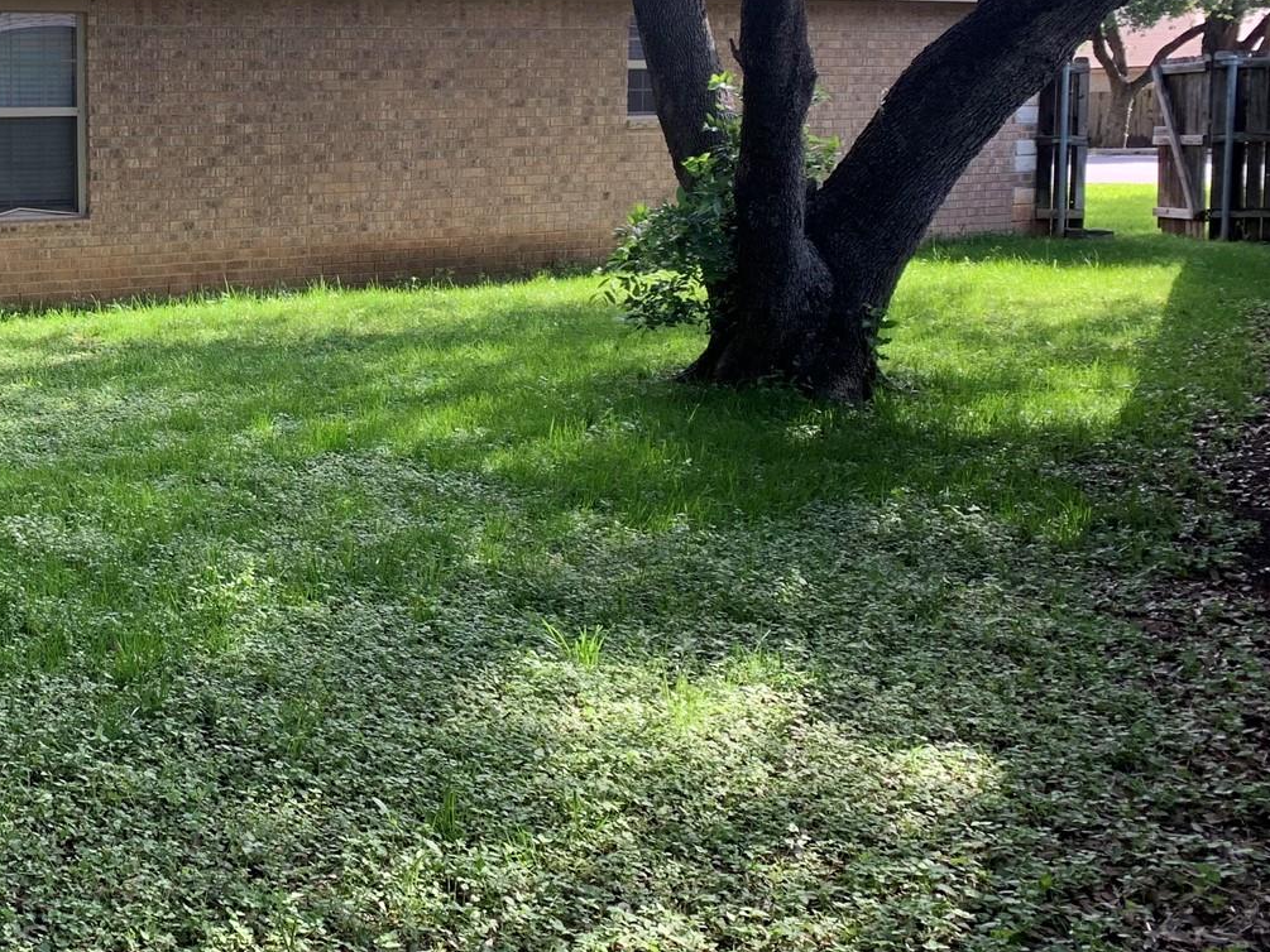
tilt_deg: -7.6
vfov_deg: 27.4
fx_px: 1945
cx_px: 81
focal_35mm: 53
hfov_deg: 33.8
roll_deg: +0.8
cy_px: 348
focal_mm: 4.25
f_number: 1.8
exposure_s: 1/165
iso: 25
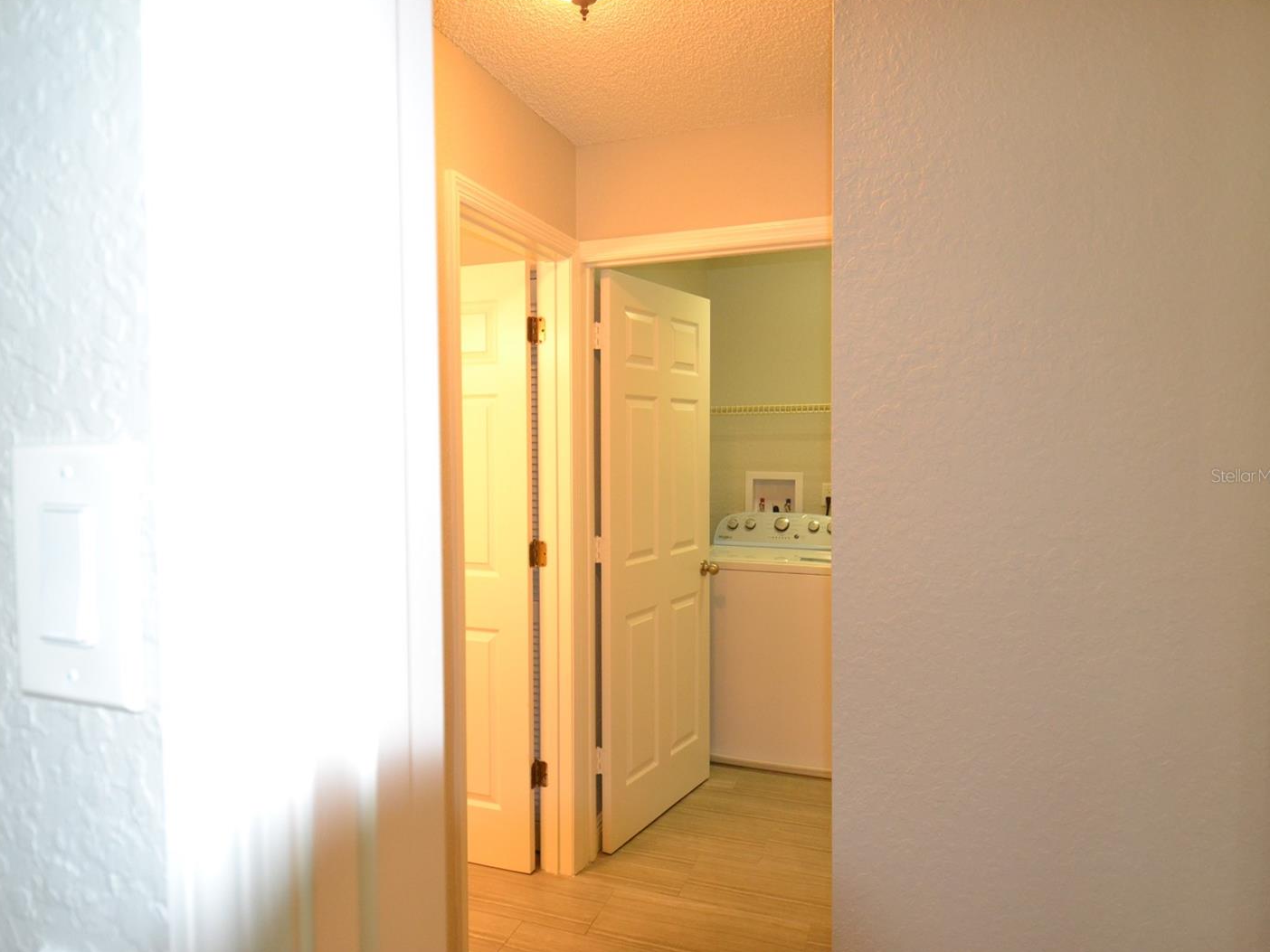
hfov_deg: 73.7
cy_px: 476
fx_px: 844
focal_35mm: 23
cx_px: 568
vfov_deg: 58.9
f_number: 4
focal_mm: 14
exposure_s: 1/60
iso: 1400
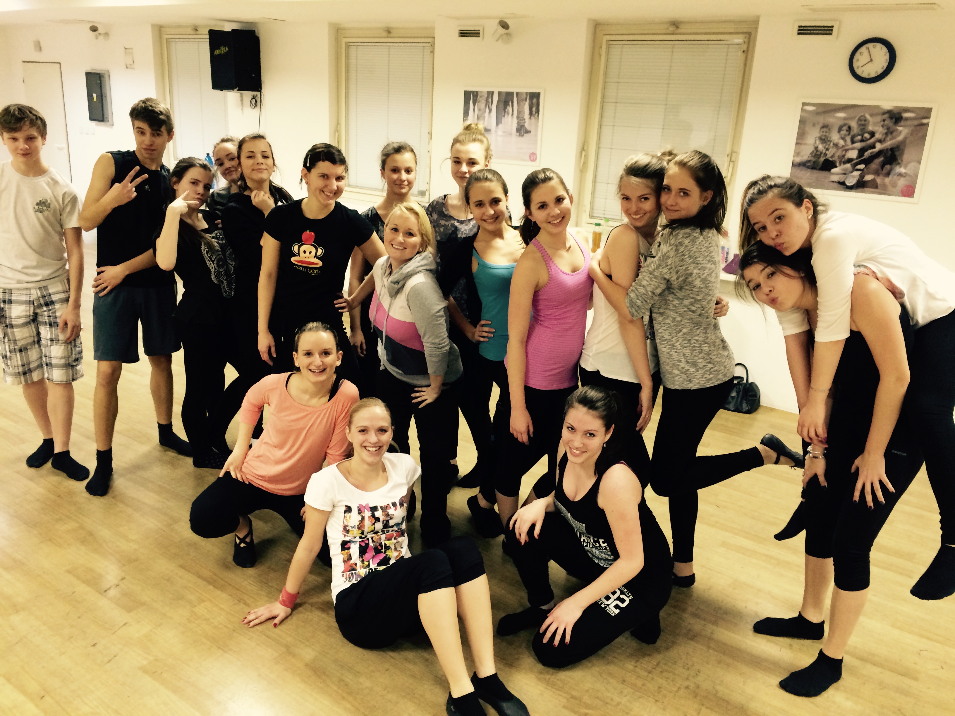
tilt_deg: -17.1
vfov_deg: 48.2
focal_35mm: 29
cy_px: 358
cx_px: 478
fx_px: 800
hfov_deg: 61.7
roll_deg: -2.2
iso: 250
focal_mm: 4.15
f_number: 2.2
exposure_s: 1/33
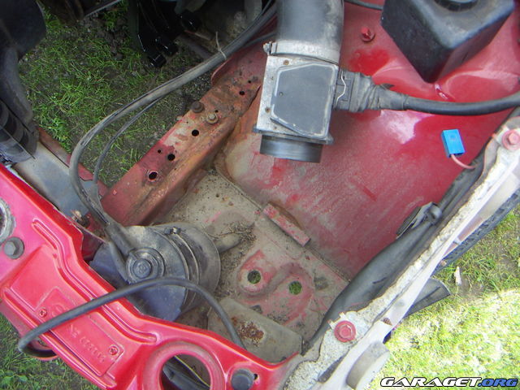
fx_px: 541
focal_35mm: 36
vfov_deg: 39.7
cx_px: 260
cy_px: 195
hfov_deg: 51.4
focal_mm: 4.7
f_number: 2.8
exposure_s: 1/125
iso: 50
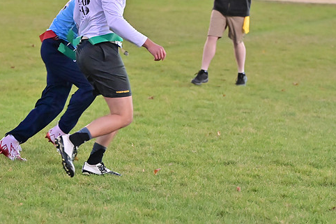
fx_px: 1763
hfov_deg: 10.9
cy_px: 111
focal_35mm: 189
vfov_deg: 7.3
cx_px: 149
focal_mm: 105
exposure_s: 1/500
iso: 6400
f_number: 4
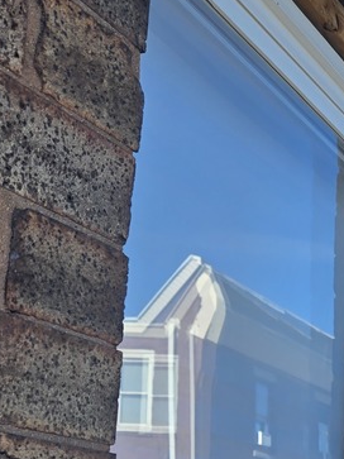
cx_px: 454
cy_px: 521
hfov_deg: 18.0
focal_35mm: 76
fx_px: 1008
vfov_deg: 23.8
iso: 25
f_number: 1.8
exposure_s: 1/1276
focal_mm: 5.4
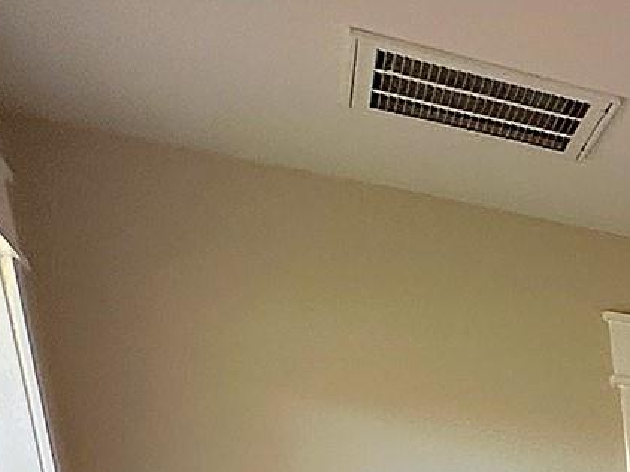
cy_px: 968
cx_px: 1269
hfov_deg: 18.4
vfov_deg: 16.2
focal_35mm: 68
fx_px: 1237
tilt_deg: -14.4
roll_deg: -2.0
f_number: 2.2
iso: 100
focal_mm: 2.22
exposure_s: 1/99
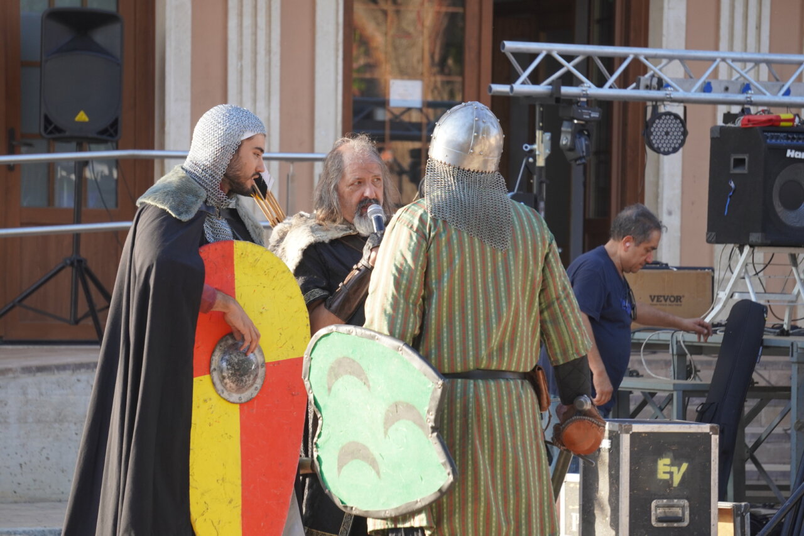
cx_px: 402
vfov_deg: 6.0
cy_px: 268
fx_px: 5091
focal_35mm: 228
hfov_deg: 9.0
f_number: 5.6
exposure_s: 1/250
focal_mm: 152
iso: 640
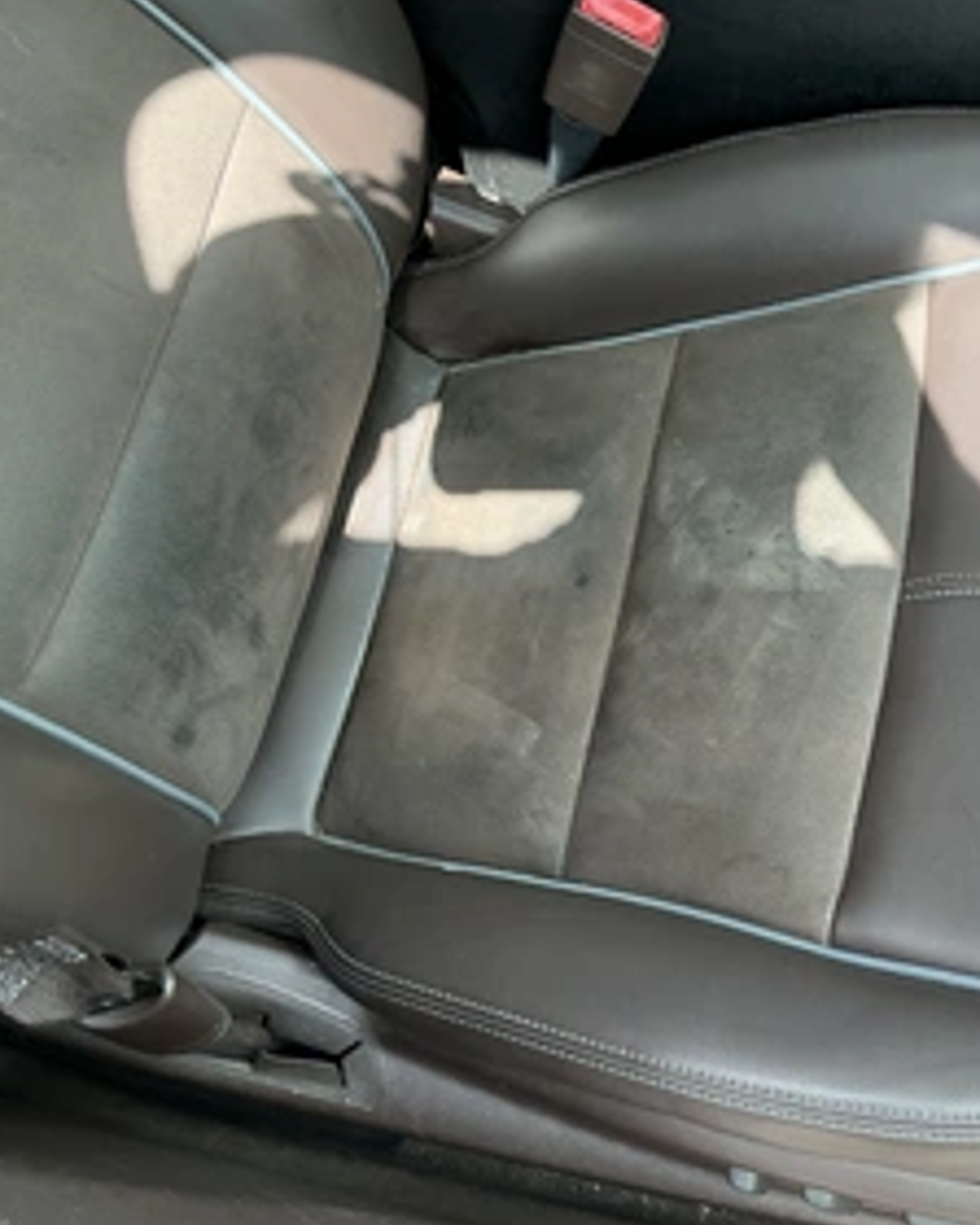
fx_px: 1414
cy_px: 652
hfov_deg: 38.0
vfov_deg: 46.8
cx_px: 617
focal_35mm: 39
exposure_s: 1/137
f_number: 1.8
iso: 32
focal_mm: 3
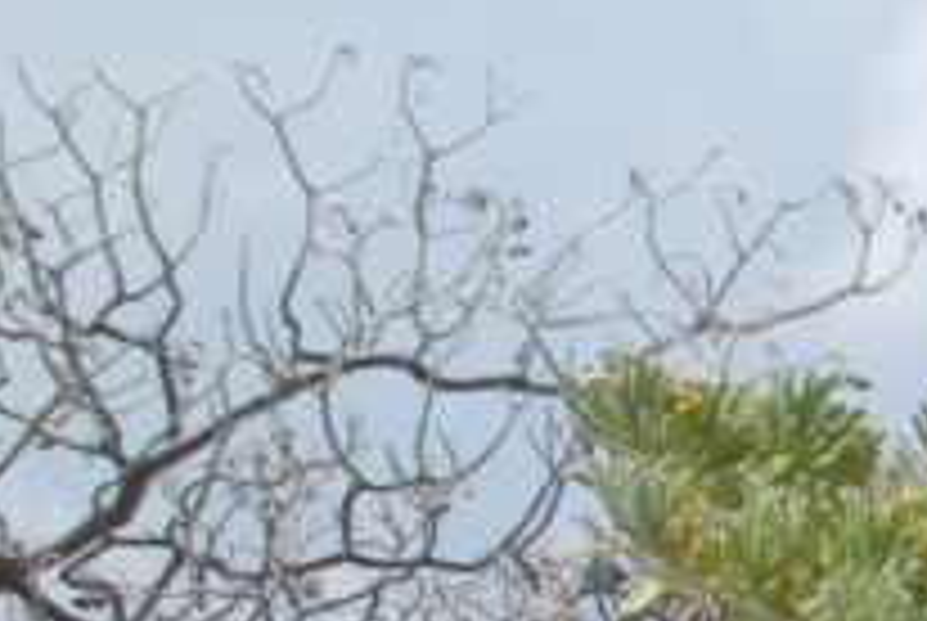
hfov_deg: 12.0
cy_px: 947
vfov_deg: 9.9
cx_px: 2286
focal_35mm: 134
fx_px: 3455
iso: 100
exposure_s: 1/250
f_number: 8
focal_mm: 18
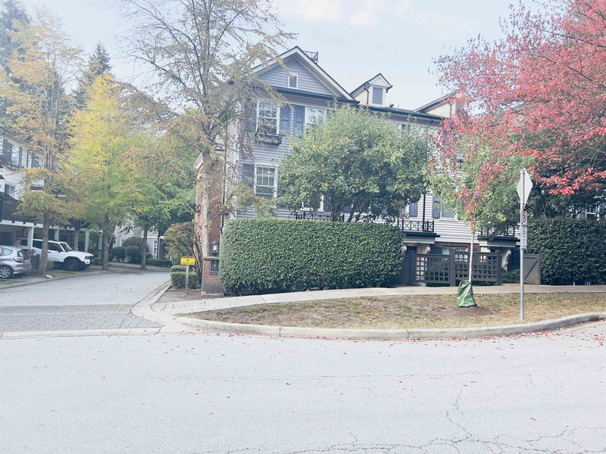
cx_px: 303
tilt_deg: +1.8
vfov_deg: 53.1
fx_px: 455
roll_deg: -2.7
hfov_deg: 67.3
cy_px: 227
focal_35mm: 26
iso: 40
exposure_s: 1/226
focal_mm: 5.7
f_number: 1.5
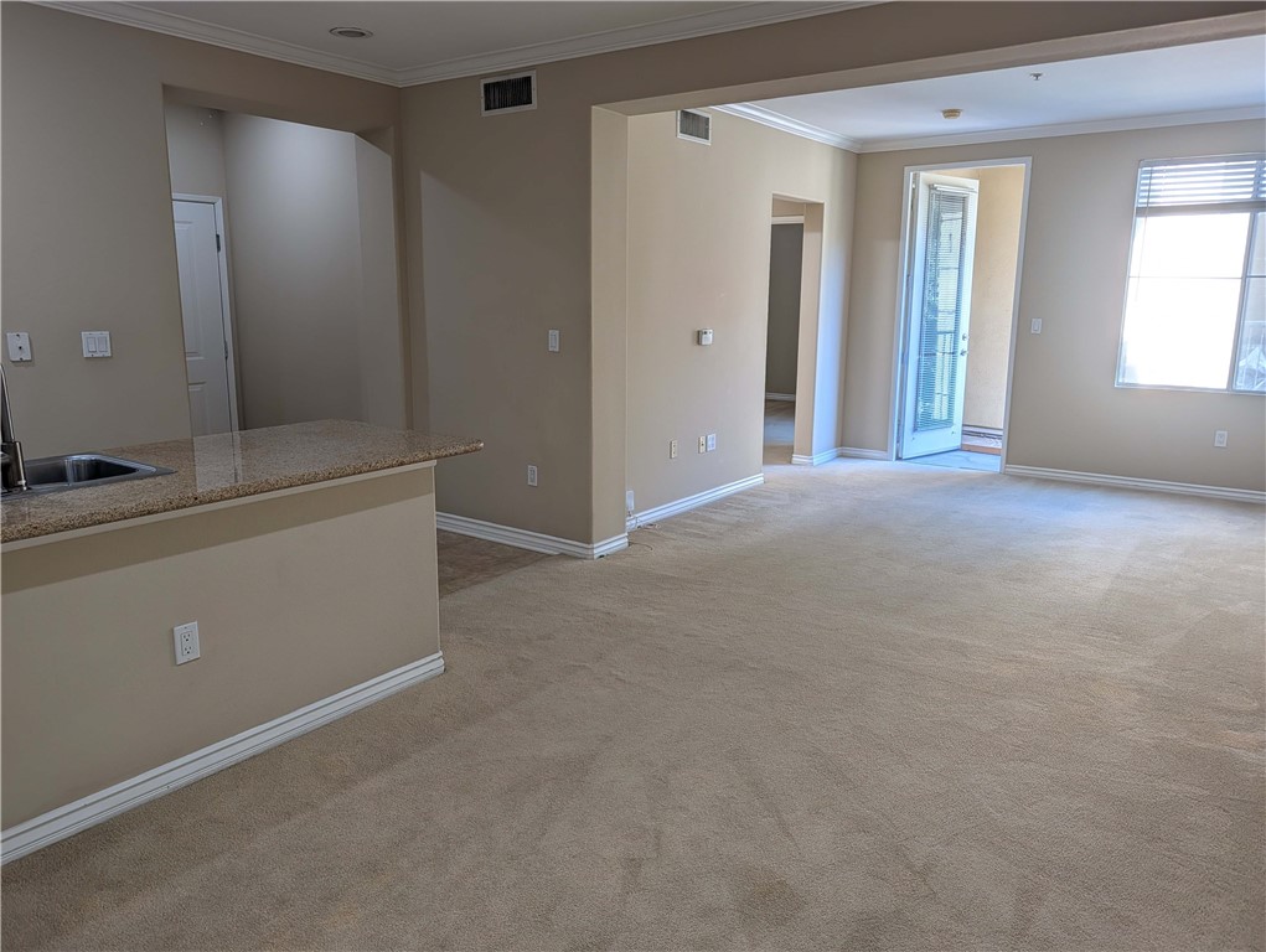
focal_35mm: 24
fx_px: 879
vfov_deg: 56.9
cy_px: 476
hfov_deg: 71.5
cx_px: 633
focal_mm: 6.9
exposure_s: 1/120
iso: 55
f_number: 1.68
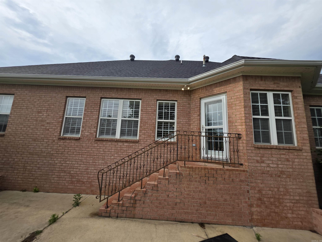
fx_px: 121
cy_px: 121
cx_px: 161
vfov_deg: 89.9
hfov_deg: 106.2
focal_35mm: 13
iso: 40
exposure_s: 1/1093
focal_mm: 2.2
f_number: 1.9
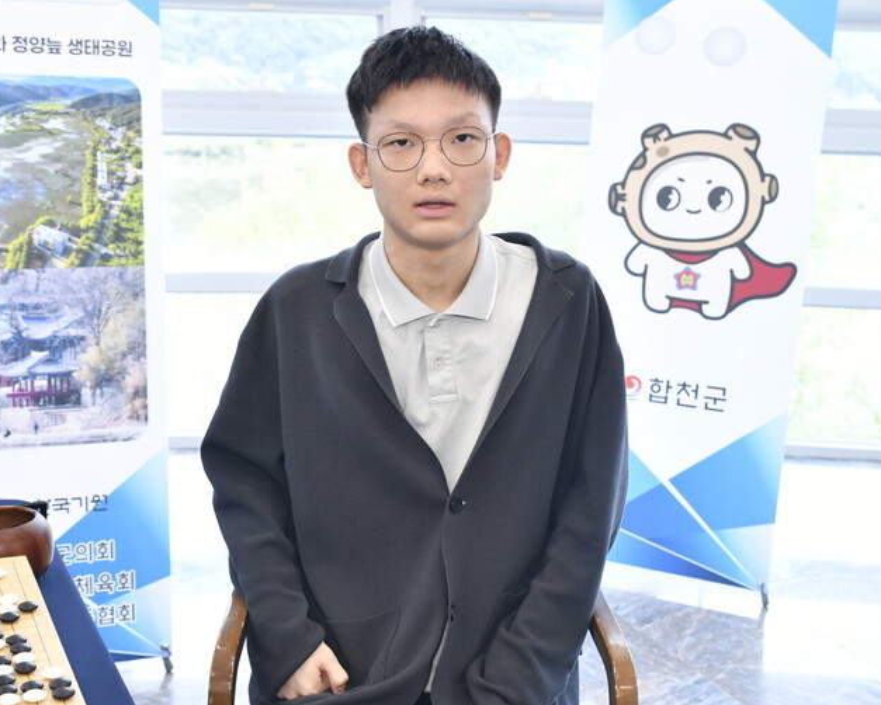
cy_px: 331
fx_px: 1408
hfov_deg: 34.7
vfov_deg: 28.1
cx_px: 422
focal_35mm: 54
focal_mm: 38
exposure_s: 1/125
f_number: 5
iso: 800
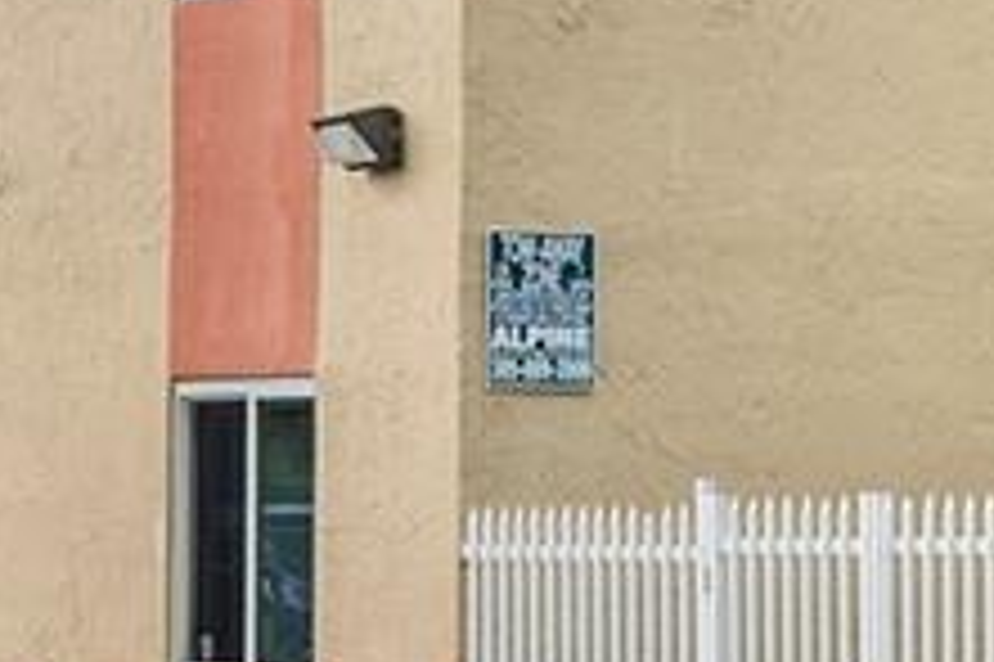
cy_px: 387
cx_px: 1781
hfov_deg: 11.0
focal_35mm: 174
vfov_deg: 7.9
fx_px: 4801
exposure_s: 1/50
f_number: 10
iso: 100
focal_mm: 24
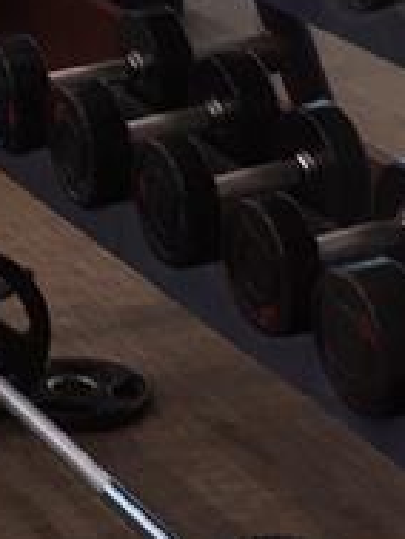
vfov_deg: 10.5
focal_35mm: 184
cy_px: -128
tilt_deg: -11.2
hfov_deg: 7.9
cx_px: -262
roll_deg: +2.5
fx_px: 2867
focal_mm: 4.15
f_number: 2.2
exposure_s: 1/60
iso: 40
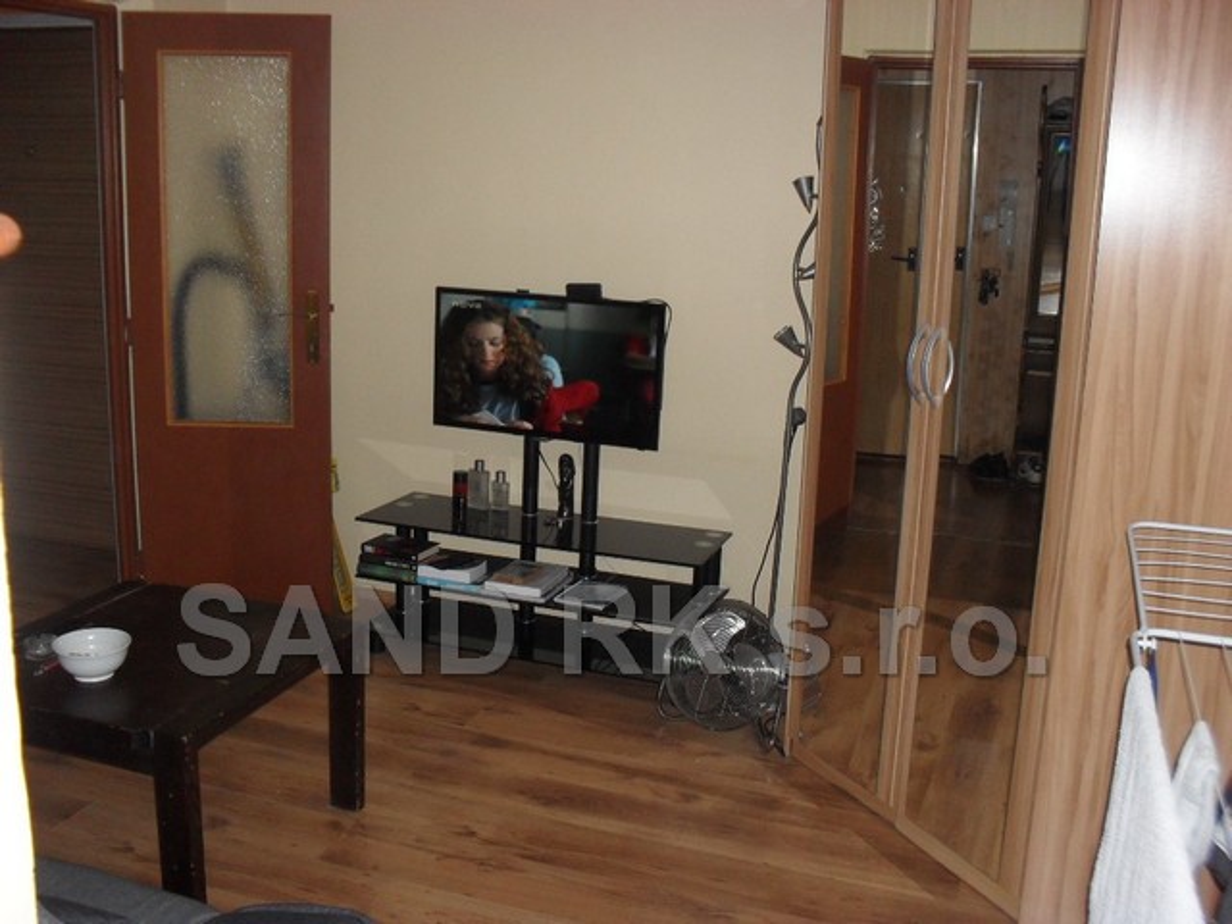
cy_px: 462
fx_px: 1246
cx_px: 616
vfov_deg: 40.7
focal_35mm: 35
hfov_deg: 52.6
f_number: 3.2
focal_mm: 6.3
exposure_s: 1/45
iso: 200
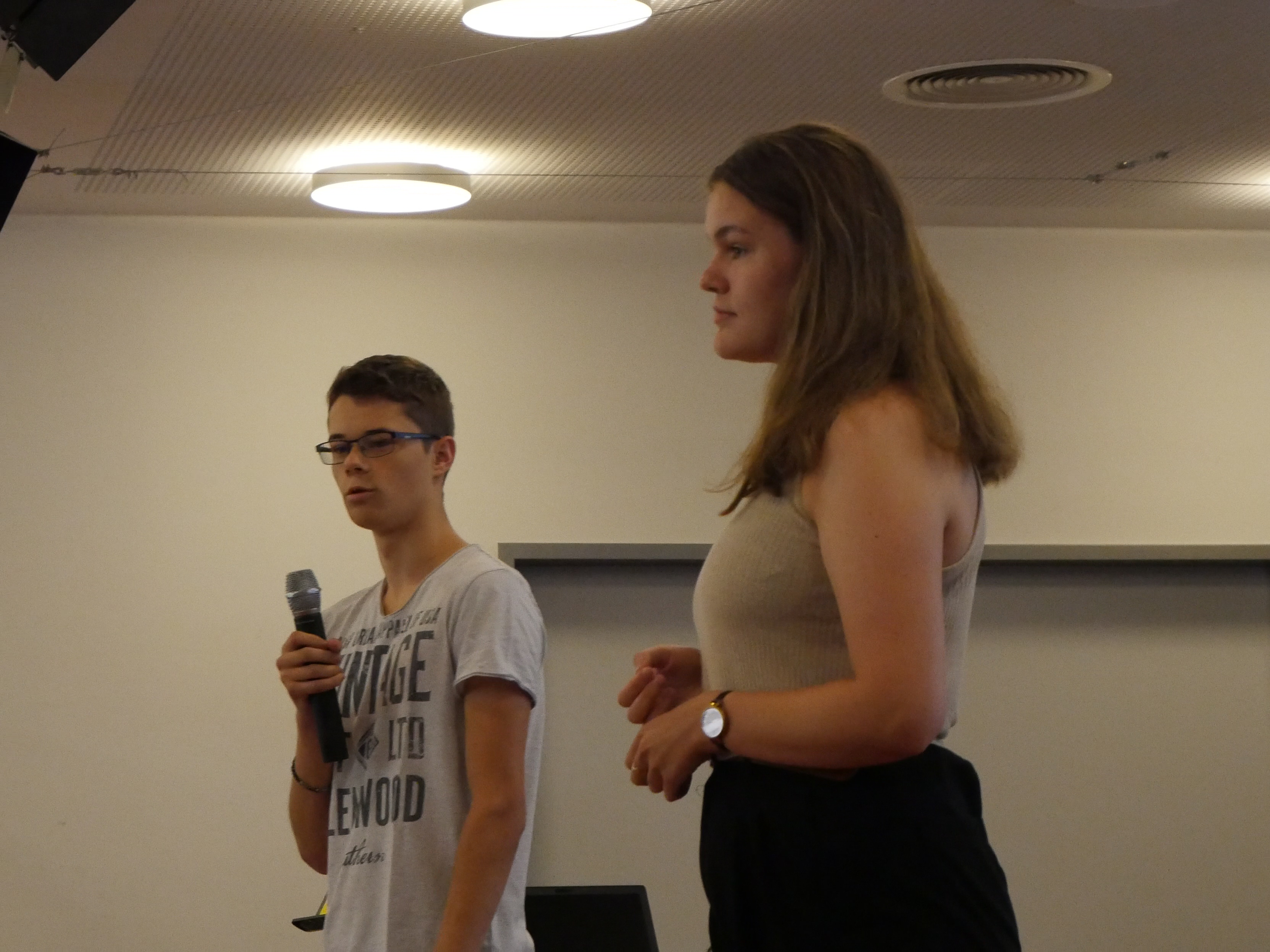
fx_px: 4953
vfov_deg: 11.0
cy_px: 476
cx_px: 635
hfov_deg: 14.6
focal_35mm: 135
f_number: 5.6
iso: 3200
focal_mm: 49
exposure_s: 1/100
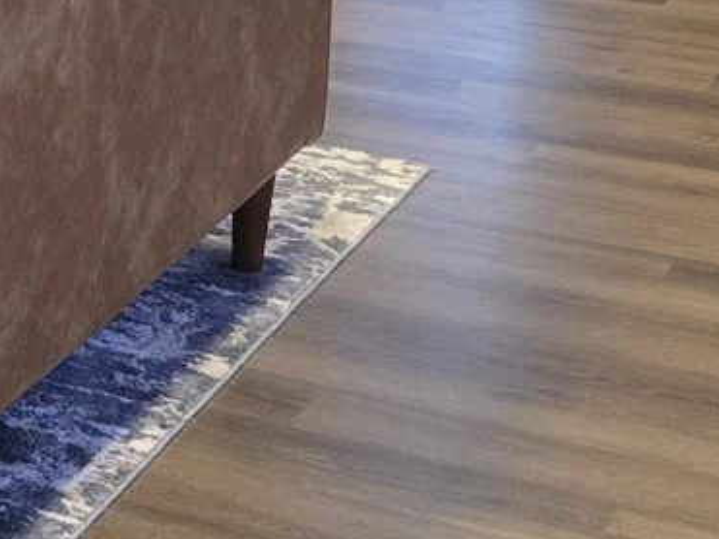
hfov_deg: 13.1
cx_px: -934
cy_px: -283
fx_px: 2471
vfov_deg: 11.9
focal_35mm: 119
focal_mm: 6.3
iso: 250
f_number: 1.7
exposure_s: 1/63
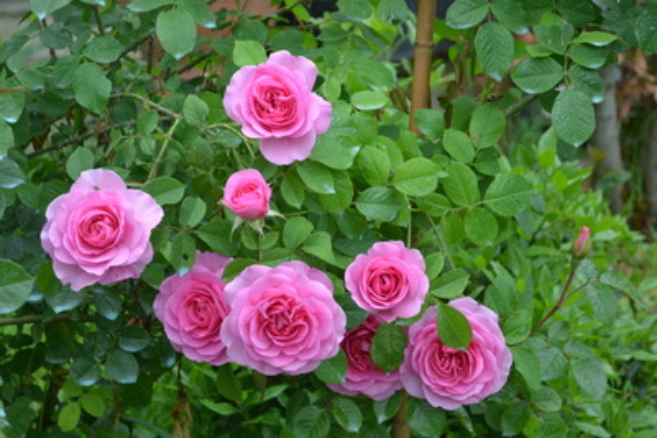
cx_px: 328
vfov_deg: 16.6
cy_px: 219
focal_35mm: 82
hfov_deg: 24.6
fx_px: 1506
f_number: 5.6
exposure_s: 1/40
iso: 100
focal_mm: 55
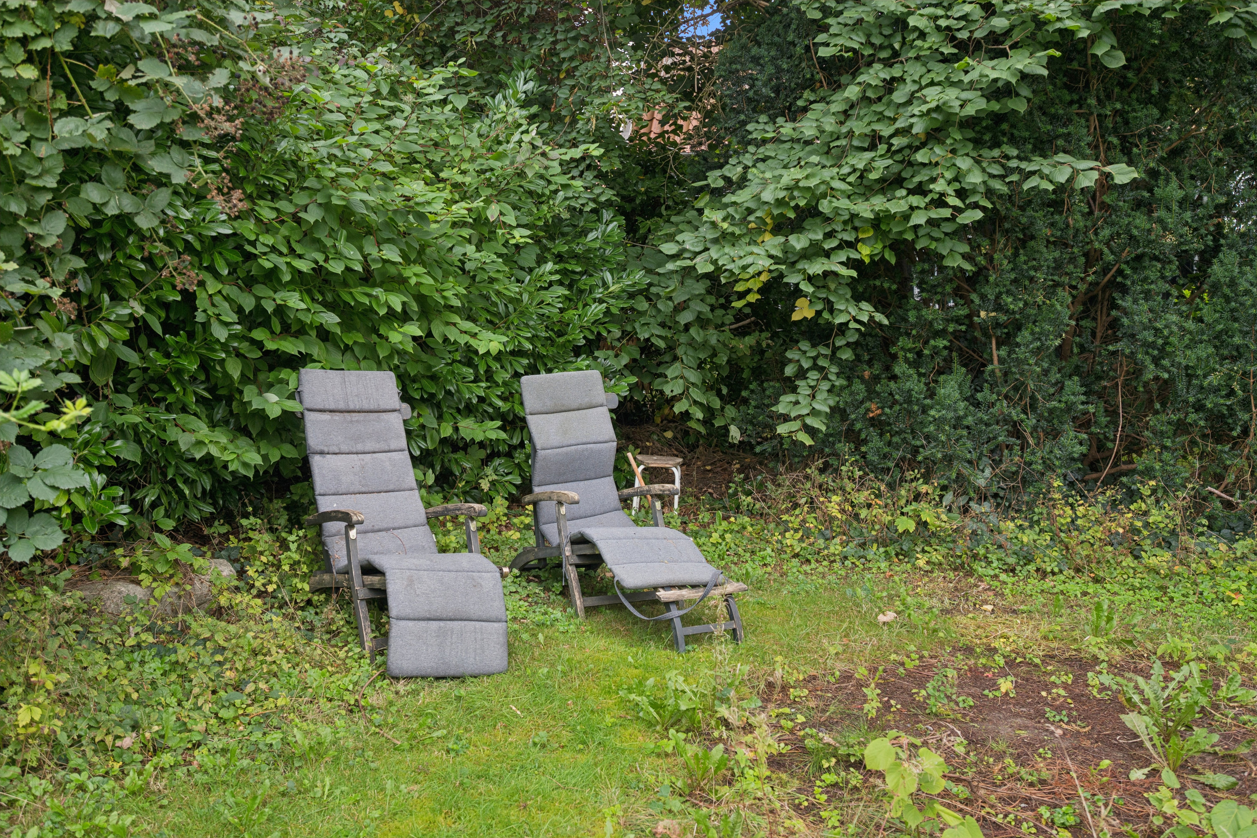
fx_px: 1047
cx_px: 628
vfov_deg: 43.6
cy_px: 419
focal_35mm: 30
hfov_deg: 61.9
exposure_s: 1/250
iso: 400
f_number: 4
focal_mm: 30
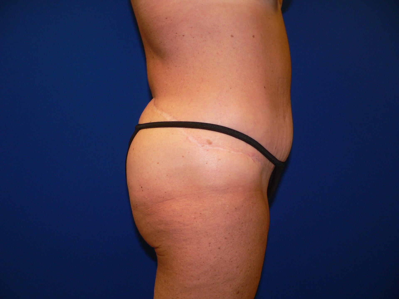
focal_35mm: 36
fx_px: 415
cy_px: 150
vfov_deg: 39.7
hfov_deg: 51.4
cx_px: 200
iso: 100
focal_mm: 6
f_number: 2.8
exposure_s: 1/60
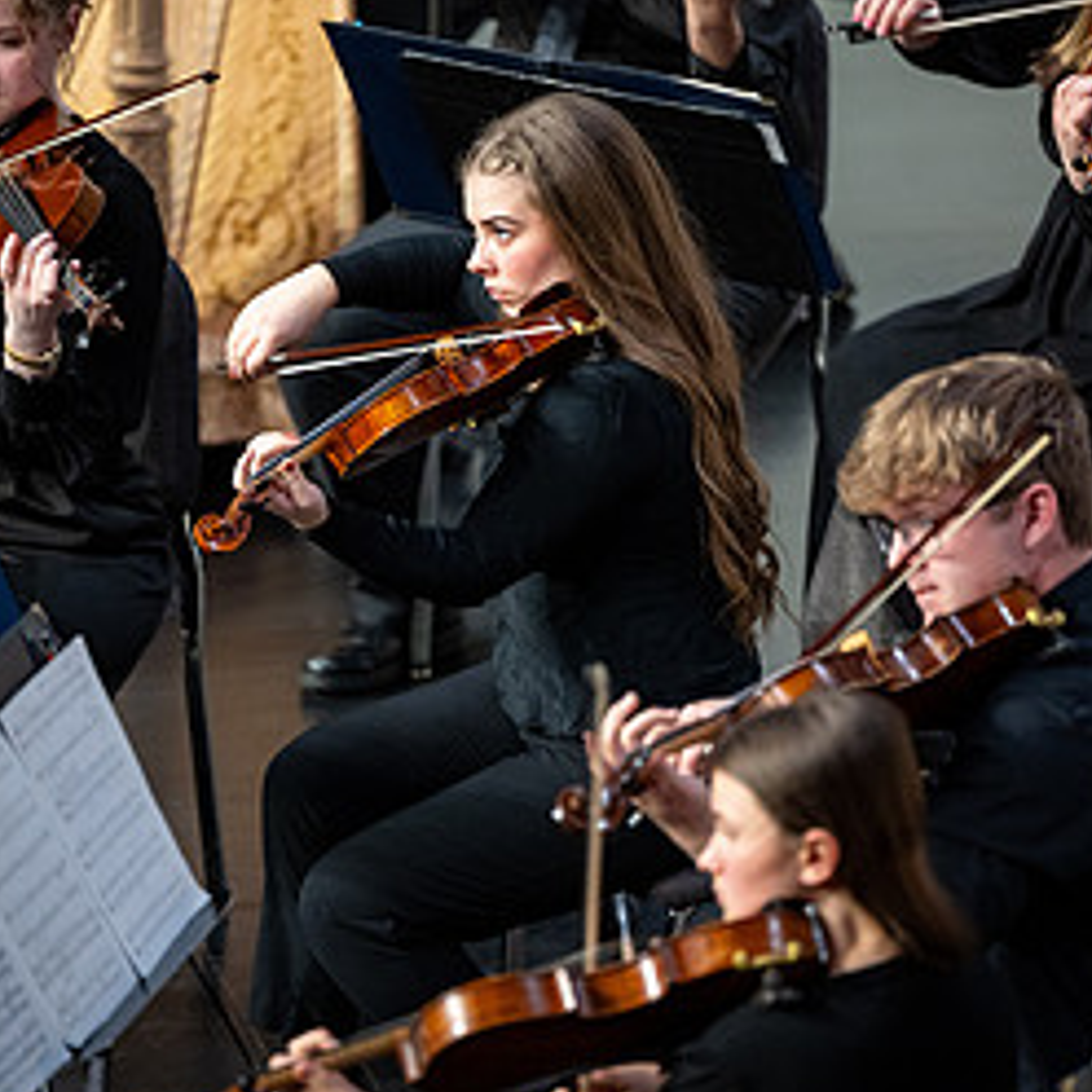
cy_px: 524
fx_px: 10993
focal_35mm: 308
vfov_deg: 5.7
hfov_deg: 5.7
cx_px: 506
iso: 1000
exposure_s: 1/400
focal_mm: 200
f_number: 2.8
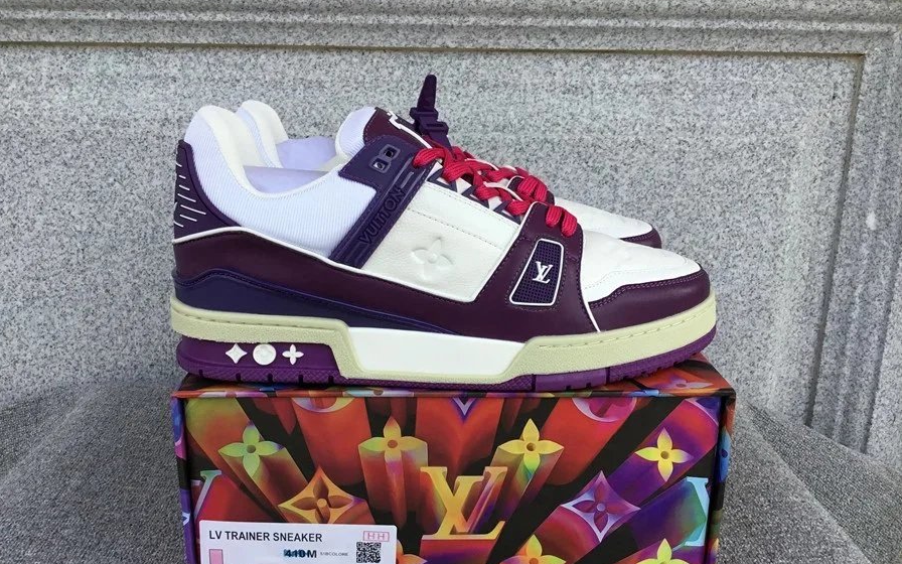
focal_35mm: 33
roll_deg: -0.4
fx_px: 811
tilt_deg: -17.4
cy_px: 315
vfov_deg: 38.3
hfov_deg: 58.1
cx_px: 450
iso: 25
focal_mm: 3.3
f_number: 2.4
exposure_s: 1/310
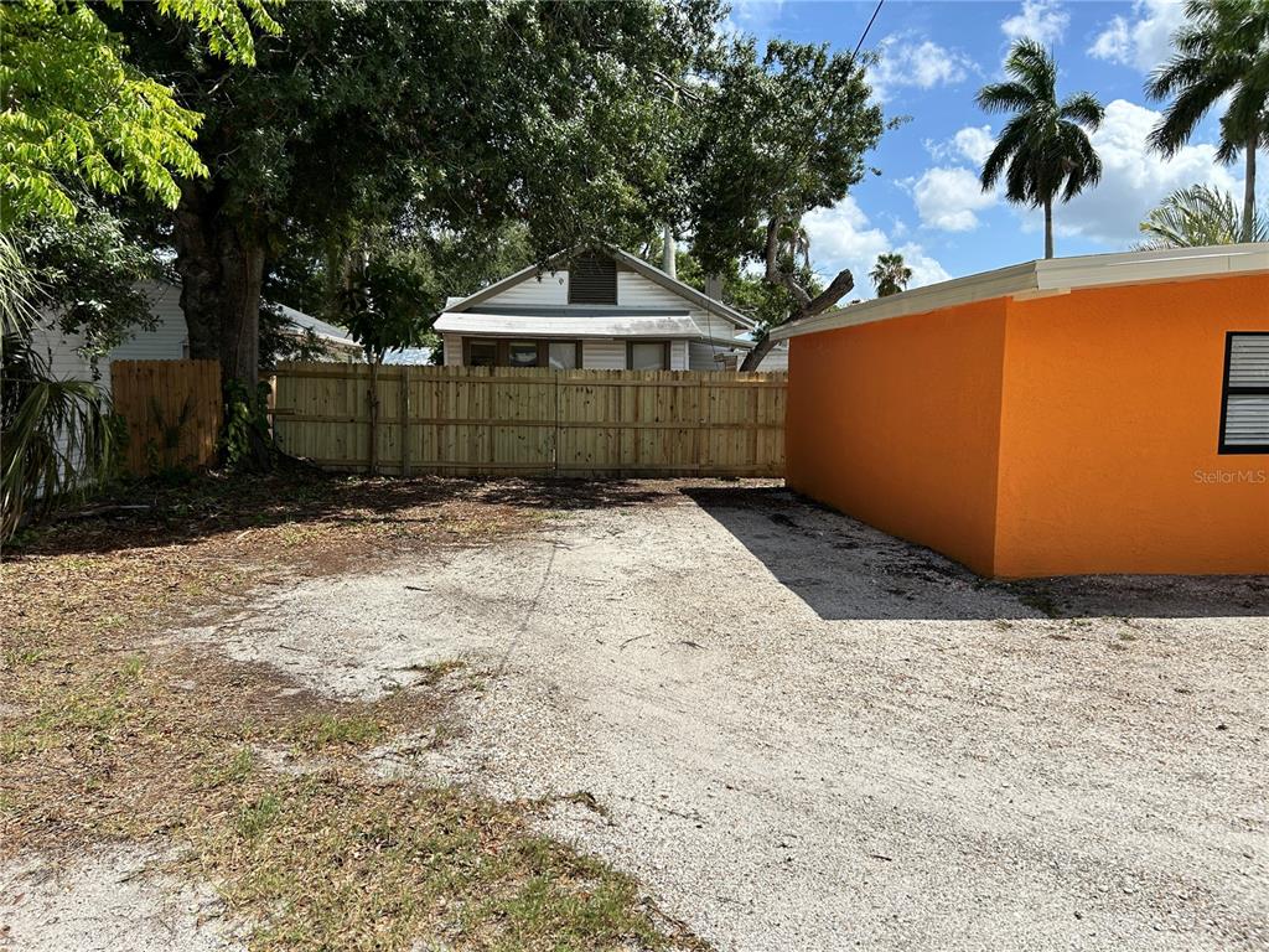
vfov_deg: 53.1
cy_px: 476
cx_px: 634
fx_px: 953
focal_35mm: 26
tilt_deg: -4.9
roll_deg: -0.5
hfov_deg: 67.3
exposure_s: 1/5319
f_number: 1.5
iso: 50
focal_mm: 5.7
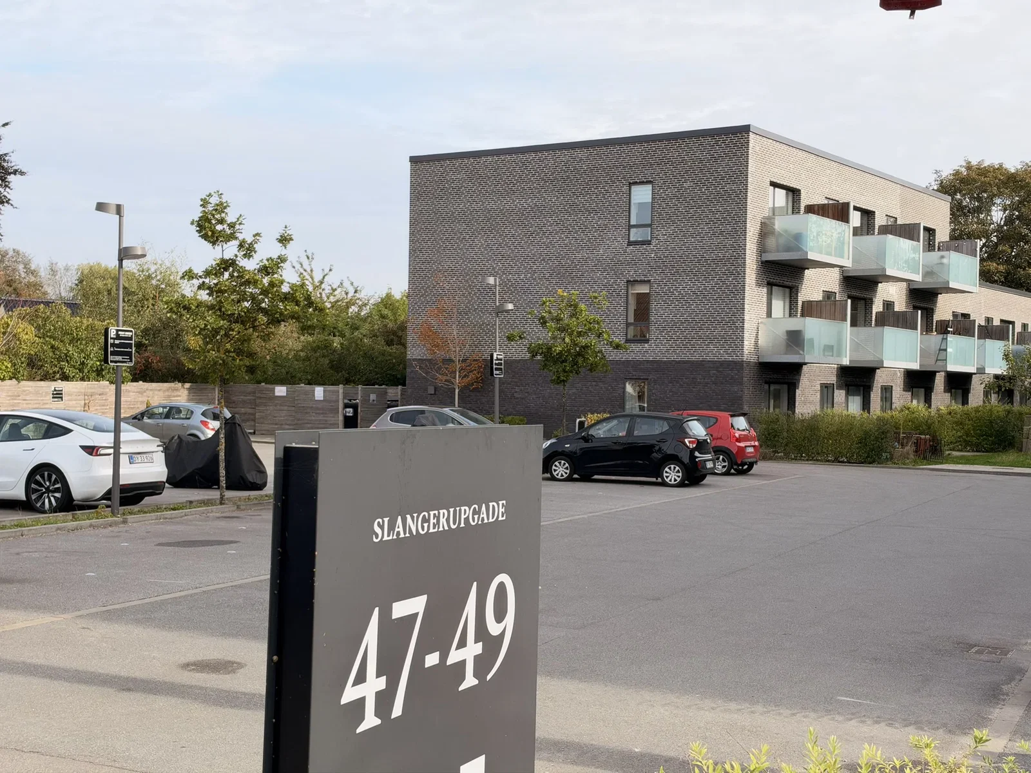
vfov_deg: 30.3
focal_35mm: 48
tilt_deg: +0.8
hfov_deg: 39.7
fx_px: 1430
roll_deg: -0.7
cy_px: 386
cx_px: 516
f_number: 1.8
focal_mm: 6.93
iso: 64
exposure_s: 1/1949
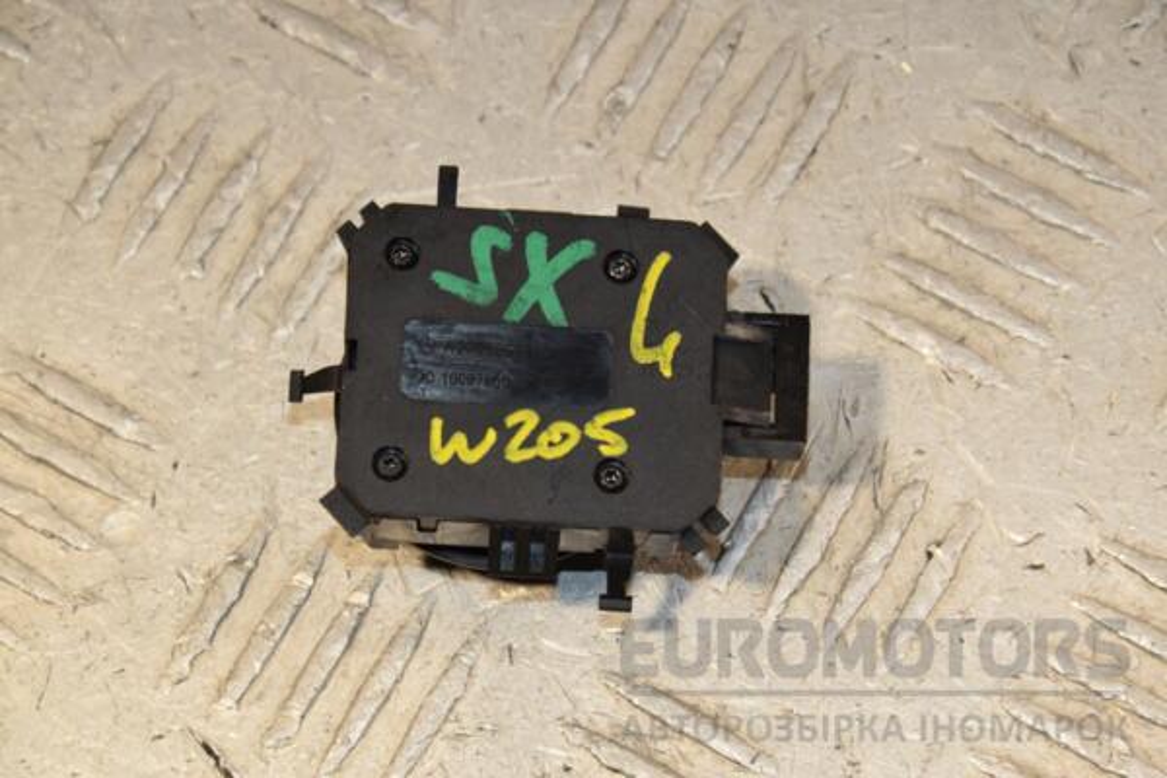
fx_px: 5105
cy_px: 389
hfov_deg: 13.0
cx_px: 584
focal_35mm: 158
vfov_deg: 8.7
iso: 800
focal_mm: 105
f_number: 10
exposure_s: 1/200
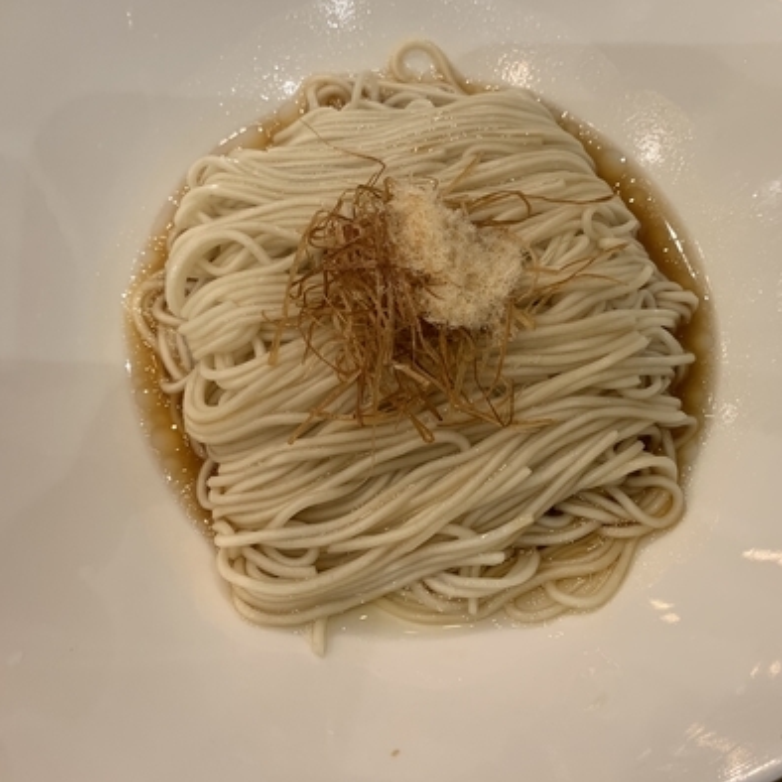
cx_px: 466
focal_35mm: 35
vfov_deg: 47.1
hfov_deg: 47.0
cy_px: 349
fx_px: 895
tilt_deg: -68.2
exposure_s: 1/50
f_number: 1.8
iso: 80
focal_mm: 4.25
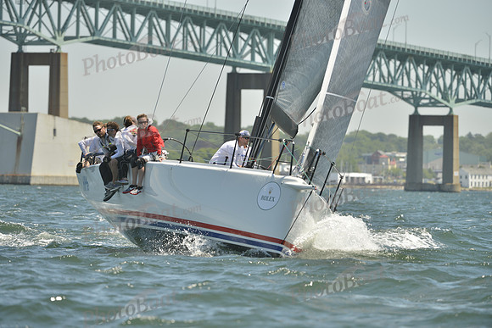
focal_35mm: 300
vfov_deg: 4.6
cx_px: 246
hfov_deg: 6.9
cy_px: 164
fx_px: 4101
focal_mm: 300
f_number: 5
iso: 200
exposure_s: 1/800
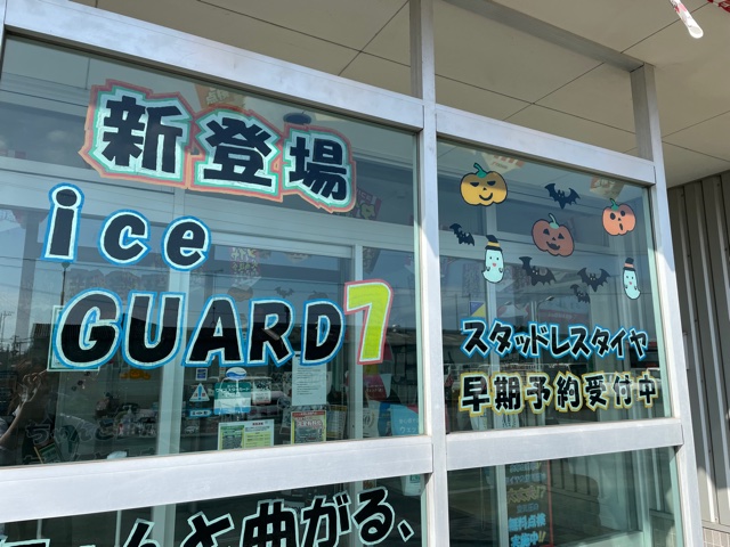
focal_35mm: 26
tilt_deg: +11.4
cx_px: 365
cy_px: 274
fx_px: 548
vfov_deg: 53.1
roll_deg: +0.8
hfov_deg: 67.3
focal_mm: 4.2
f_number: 1.6
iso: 32
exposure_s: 1/2132
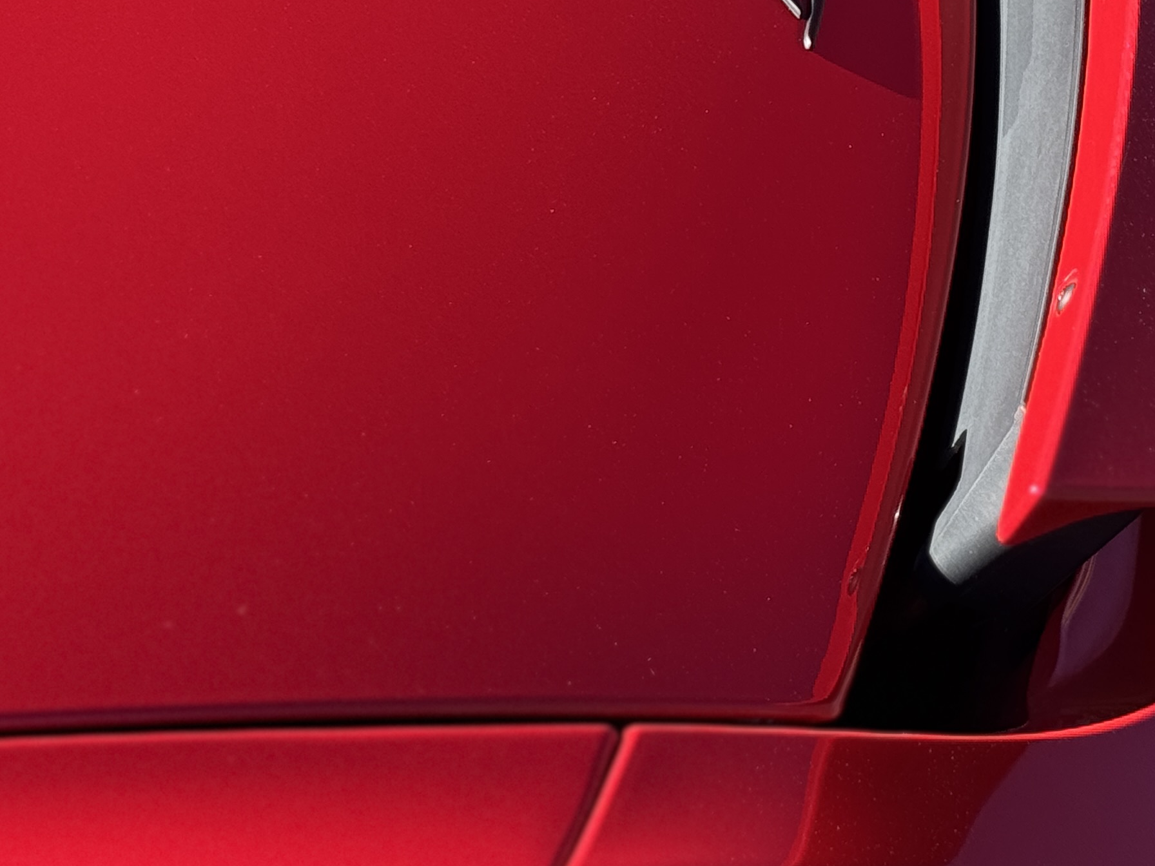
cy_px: -4
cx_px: 928
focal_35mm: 108
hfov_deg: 18.0
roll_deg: -0.3
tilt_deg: -34.7
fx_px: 3604
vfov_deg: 13.5
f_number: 1.78
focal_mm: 6.76
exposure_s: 1/1263
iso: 64
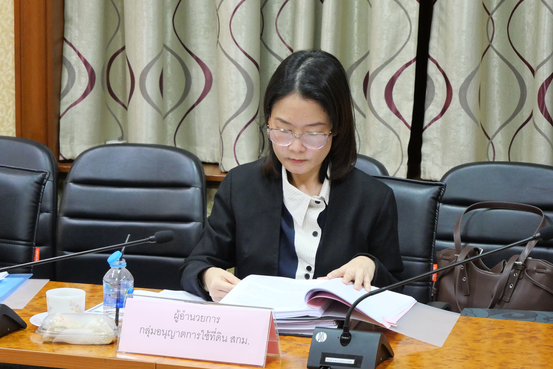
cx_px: 276
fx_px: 1660
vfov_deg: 12.7
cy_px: 184
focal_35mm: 108
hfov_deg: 18.9
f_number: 5.6
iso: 3200
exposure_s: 1/25
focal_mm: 52
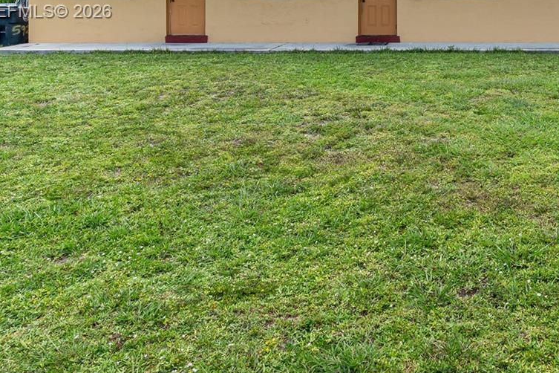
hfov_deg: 51.1
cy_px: 13
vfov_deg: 35.7
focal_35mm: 34
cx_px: 474
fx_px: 528
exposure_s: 1/250
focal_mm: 16
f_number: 8
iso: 200
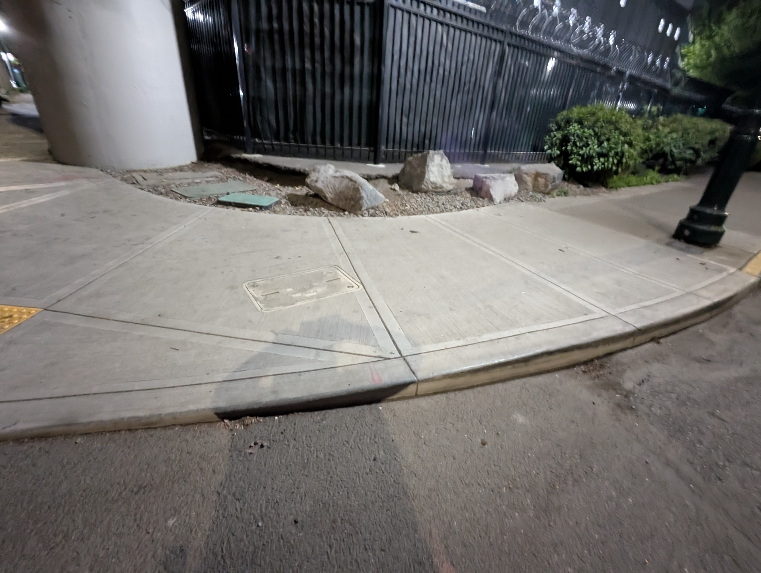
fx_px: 352
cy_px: 286
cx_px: 380
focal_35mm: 16
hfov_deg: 94.4
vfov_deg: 78.2
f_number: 2.2
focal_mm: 2.35
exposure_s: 1/16.8
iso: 3938
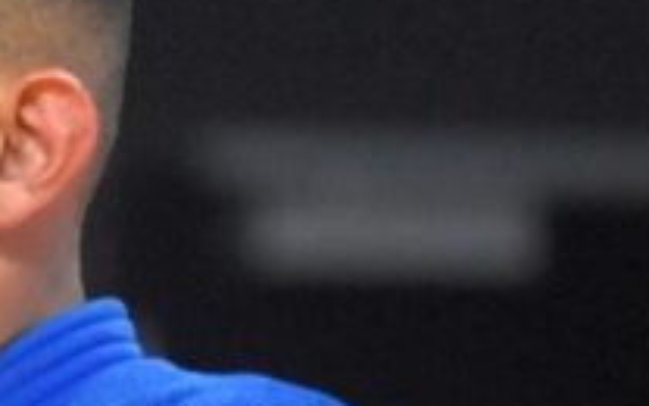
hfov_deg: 1.2
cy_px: 328
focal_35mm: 1695
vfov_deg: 0.8
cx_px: -178
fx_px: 29980
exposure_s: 1/640
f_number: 7.1
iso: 6400
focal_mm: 300
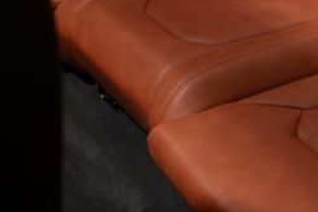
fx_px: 680
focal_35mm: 77
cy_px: 70
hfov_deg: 23.7
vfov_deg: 17.7
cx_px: 392
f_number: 5
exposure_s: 1/50
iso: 400
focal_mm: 30
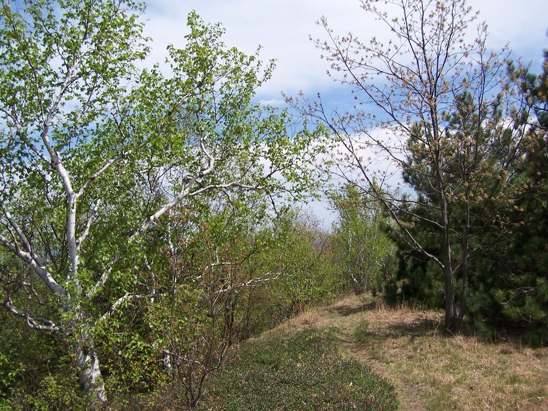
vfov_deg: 37.7
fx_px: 602
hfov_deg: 49.0
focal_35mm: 38
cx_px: 274
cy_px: 206
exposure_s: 1/800
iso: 80
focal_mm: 6.3
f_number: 4
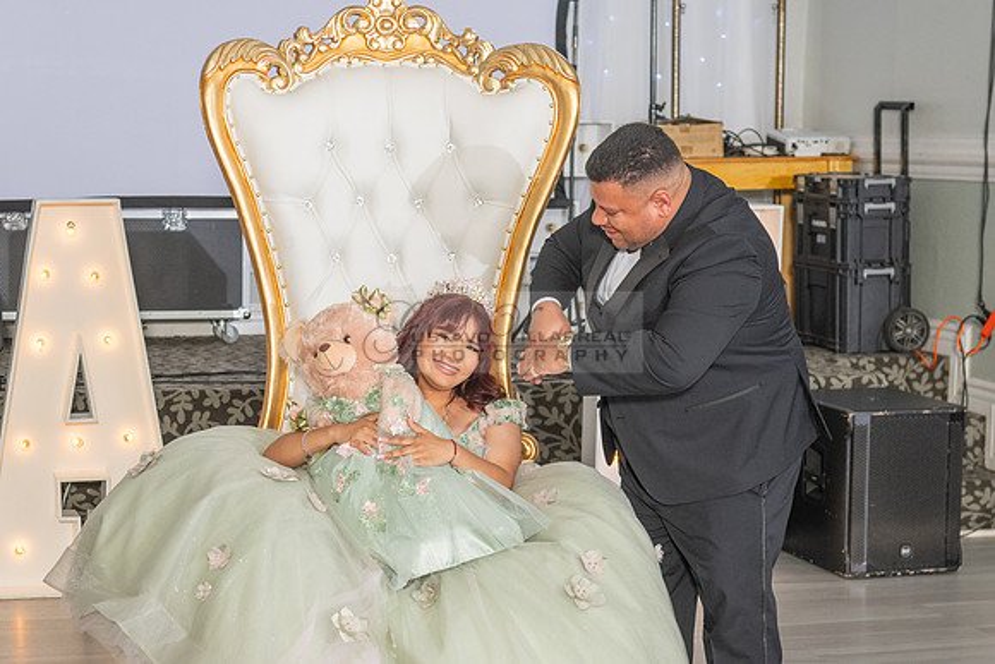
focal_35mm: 82
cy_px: 435
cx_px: 393
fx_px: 2260
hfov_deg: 24.8
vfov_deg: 16.7
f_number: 3.5
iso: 500
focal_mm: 44
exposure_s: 1/200
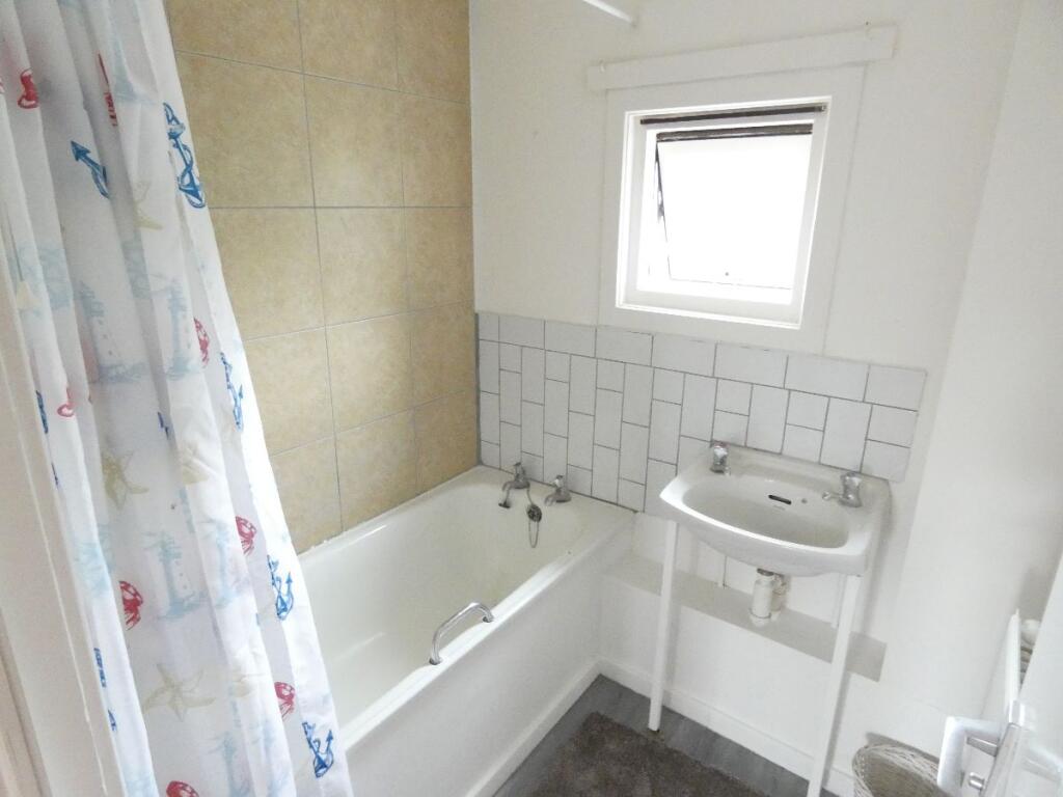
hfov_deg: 81.7
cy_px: 398
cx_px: 532
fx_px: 614
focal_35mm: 20
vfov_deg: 66.0
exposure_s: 1/60
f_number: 2.8
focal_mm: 3.6
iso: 1600
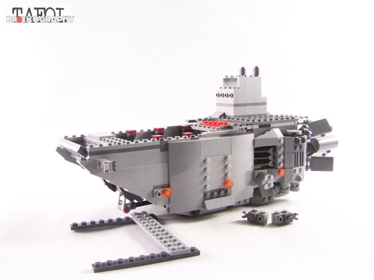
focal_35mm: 38
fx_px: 411
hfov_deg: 49.0
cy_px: 140
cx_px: 187
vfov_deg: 37.7
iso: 400
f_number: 3.2
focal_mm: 6.3
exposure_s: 1/60
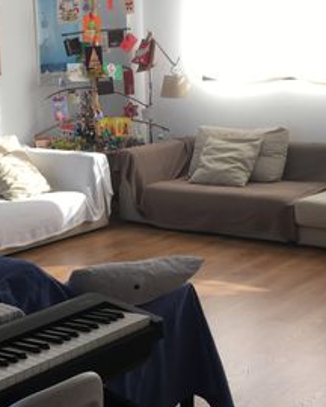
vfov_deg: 30.0
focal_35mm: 63
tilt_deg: -7.8
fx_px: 760
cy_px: 194
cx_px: 92
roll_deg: +1.3
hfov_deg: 24.0
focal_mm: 4.15
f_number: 2.2
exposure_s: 1/100
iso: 25
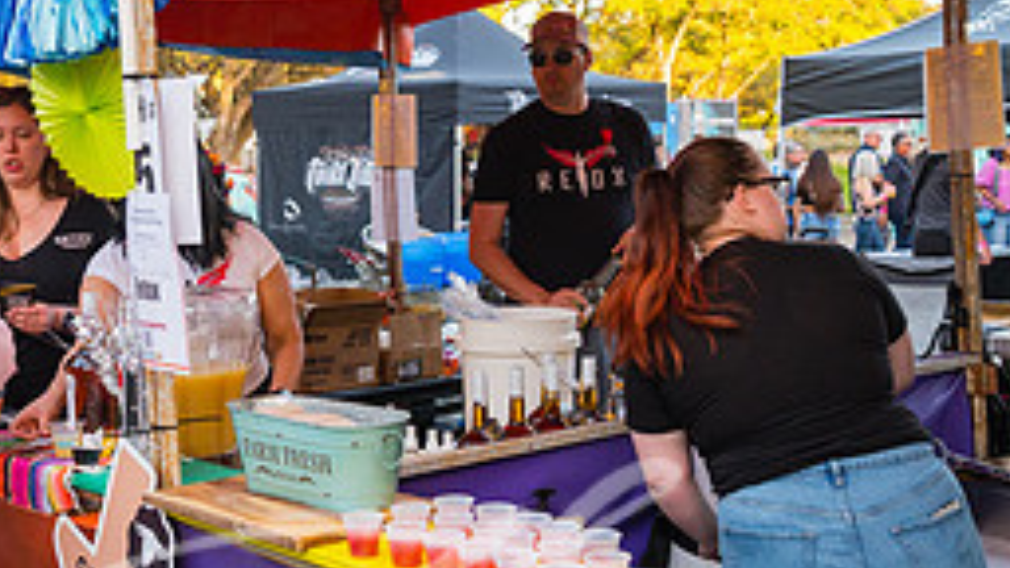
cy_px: 237
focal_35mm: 57
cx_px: 454
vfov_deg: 21.1
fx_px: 1527
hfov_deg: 36.6
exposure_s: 1/500
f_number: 4
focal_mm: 24
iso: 1250
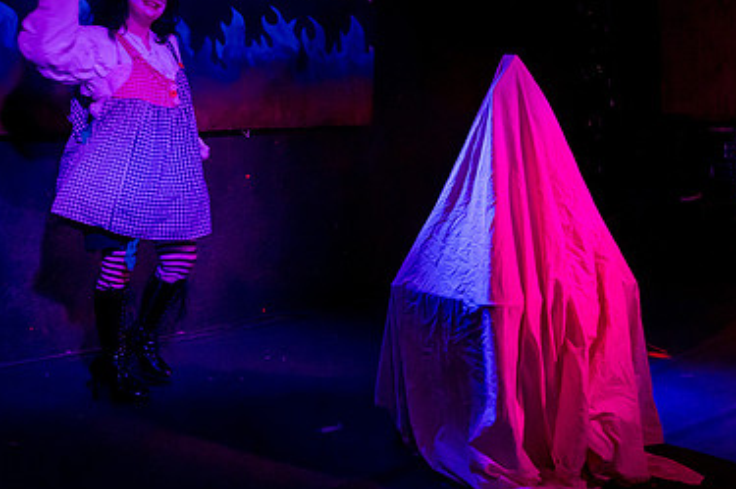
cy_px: 131
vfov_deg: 30.7
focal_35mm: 43
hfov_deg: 45.4
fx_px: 878
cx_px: 337
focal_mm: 24
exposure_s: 1/80
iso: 5000
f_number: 4
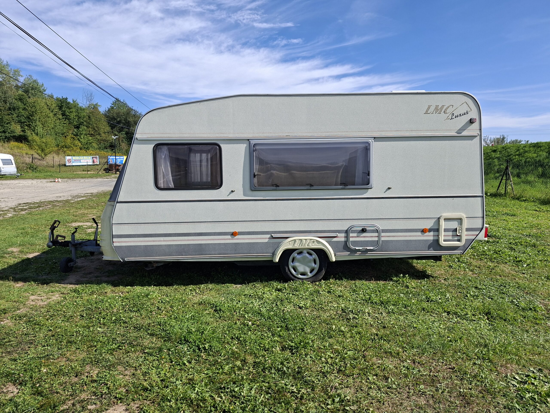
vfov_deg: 58.9
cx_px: 275
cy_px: 206
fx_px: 365
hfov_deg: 73.9
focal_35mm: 23
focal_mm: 5.54
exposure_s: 1/1550
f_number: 1.8
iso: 40
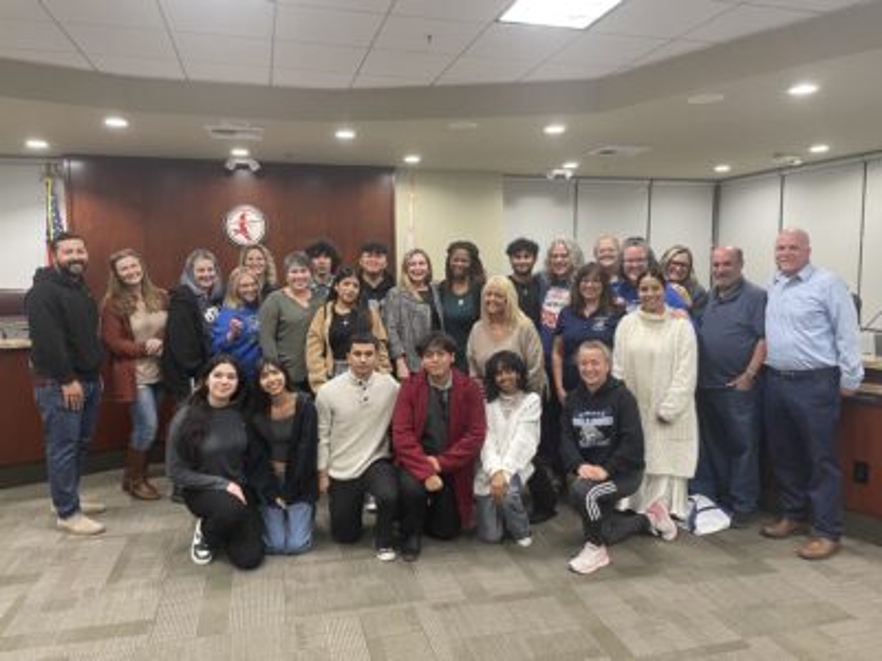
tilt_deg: -5.9
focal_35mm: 26
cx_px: 441
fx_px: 662
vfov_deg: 53.1
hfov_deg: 67.3
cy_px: 330
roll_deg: +0.3
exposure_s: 1/60
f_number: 1.6
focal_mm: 4.2
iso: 125
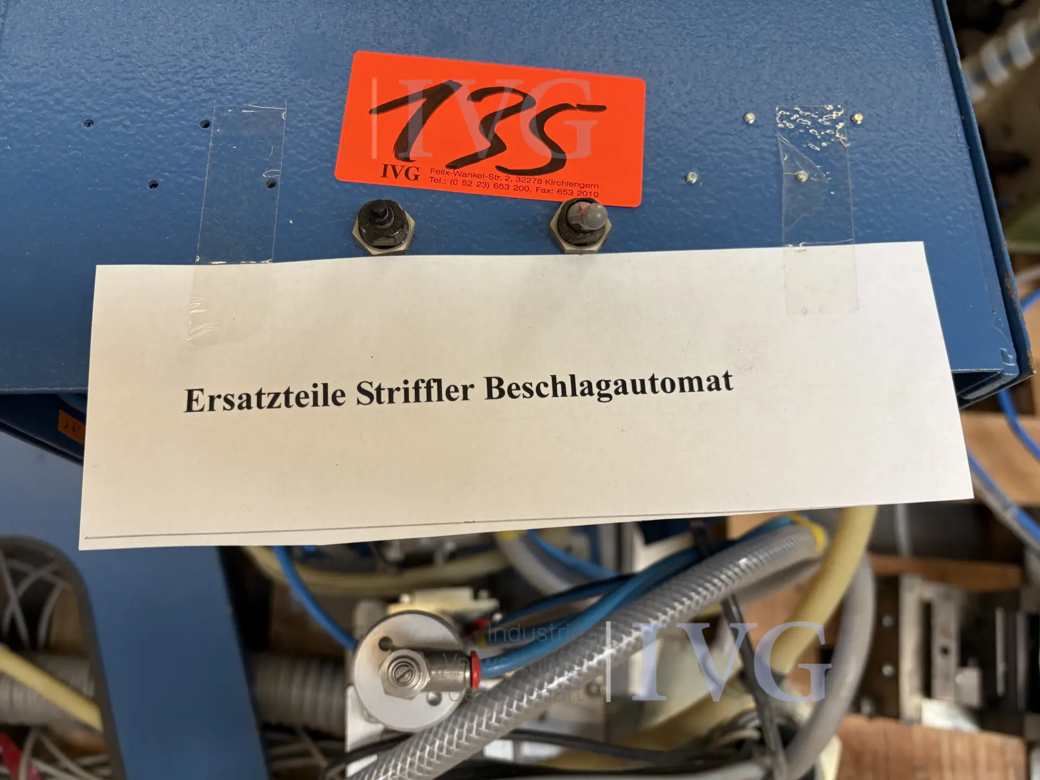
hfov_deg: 67.3
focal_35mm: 26
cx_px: 520
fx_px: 781
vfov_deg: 53.1
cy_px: 390
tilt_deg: -74.4
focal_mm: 5.96
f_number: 1.6
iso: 100
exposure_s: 1/121
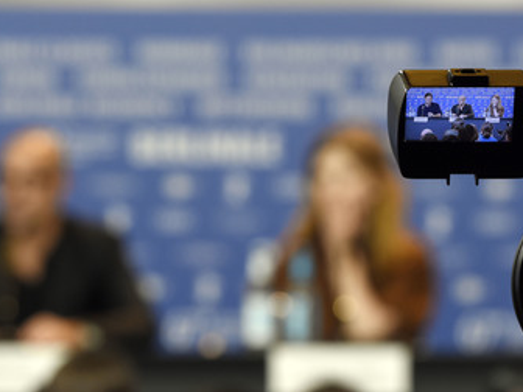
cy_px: 224
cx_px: 290
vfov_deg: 4.4
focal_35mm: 339
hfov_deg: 5.9
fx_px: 5116
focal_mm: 175
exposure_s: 1/125
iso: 800
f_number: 6.3
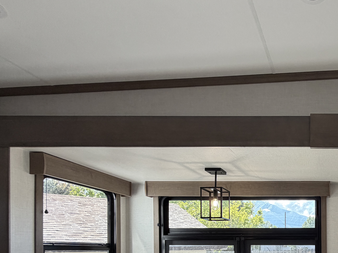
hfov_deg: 48.6
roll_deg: +0.4
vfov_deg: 40.3
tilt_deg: -0.3
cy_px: 248
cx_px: 334
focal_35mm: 31
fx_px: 303
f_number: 2.2
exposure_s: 1/121
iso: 125
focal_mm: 2.22
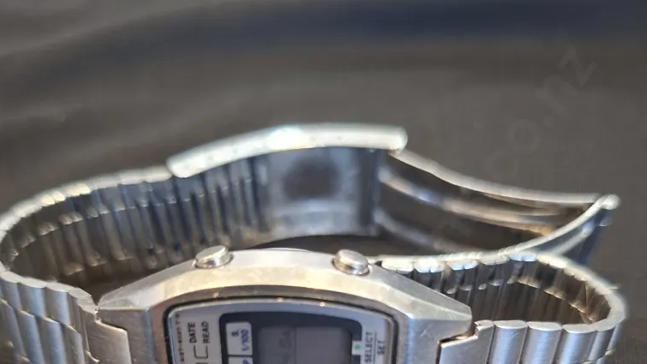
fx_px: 583
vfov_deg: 30.8
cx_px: 321
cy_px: 405
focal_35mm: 34
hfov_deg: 58.0
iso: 320
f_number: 1.8
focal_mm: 5.54
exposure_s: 1/33
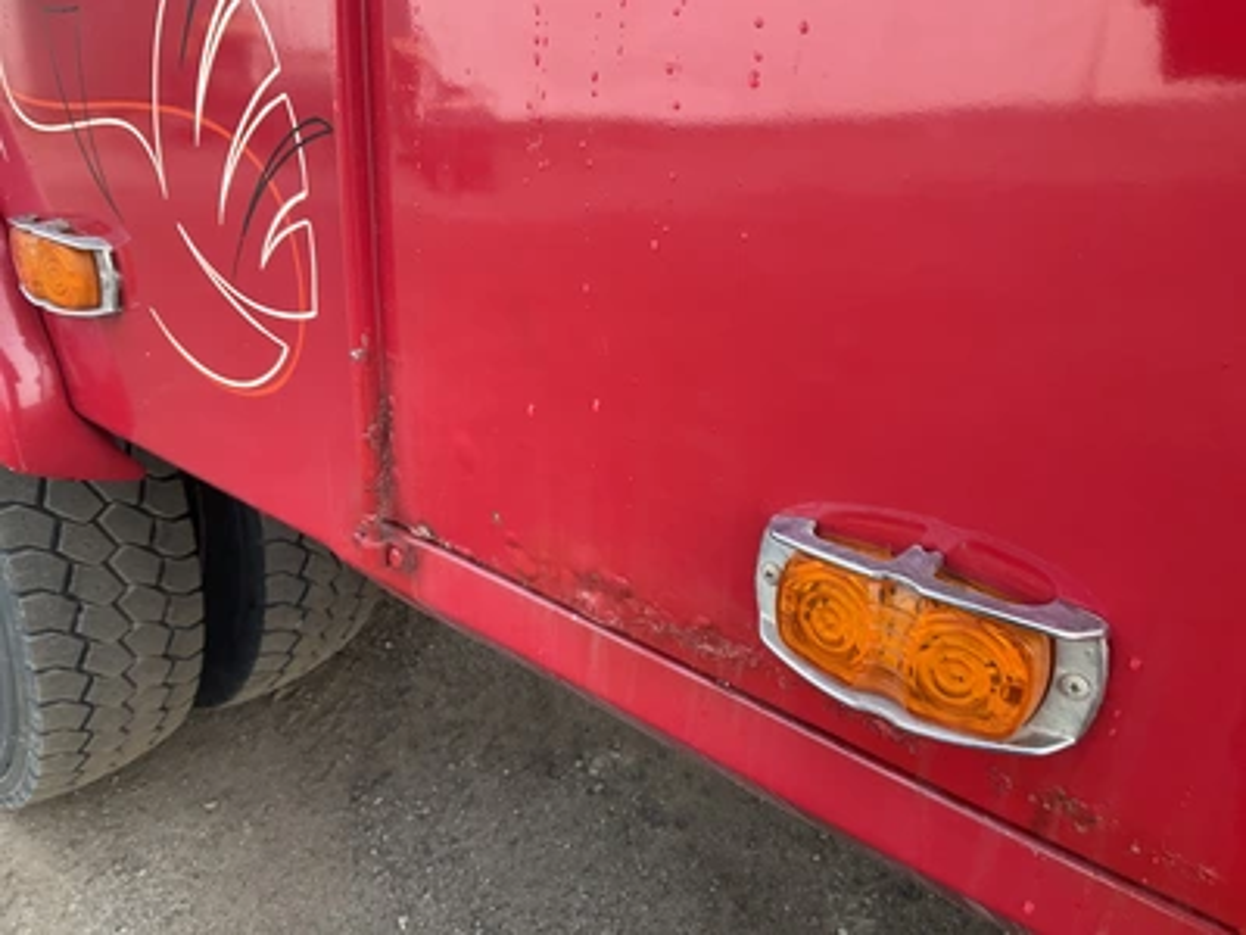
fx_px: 1044
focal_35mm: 29
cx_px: 623
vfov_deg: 48.2
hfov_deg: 61.7
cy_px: 468
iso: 50
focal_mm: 3
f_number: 1.8
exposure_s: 1/122
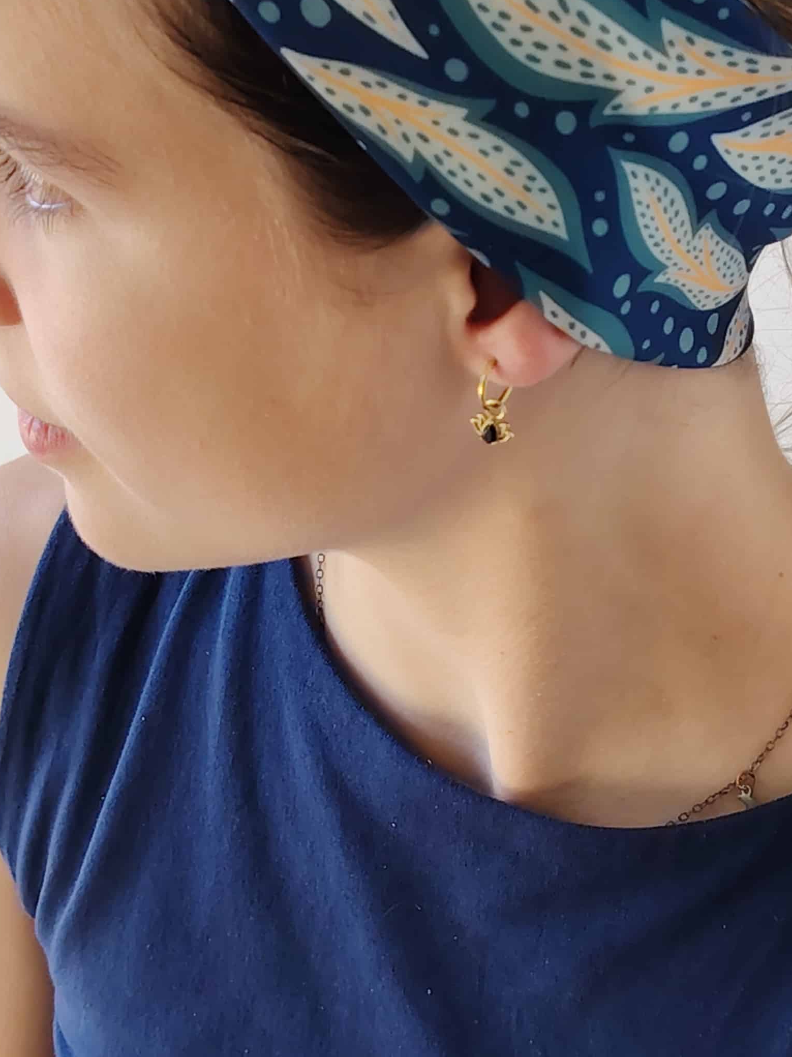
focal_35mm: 94
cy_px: 250
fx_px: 2868
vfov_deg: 20.7
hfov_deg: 15.7
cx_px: 528
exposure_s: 1/60
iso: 131
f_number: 1.75
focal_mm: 5.25
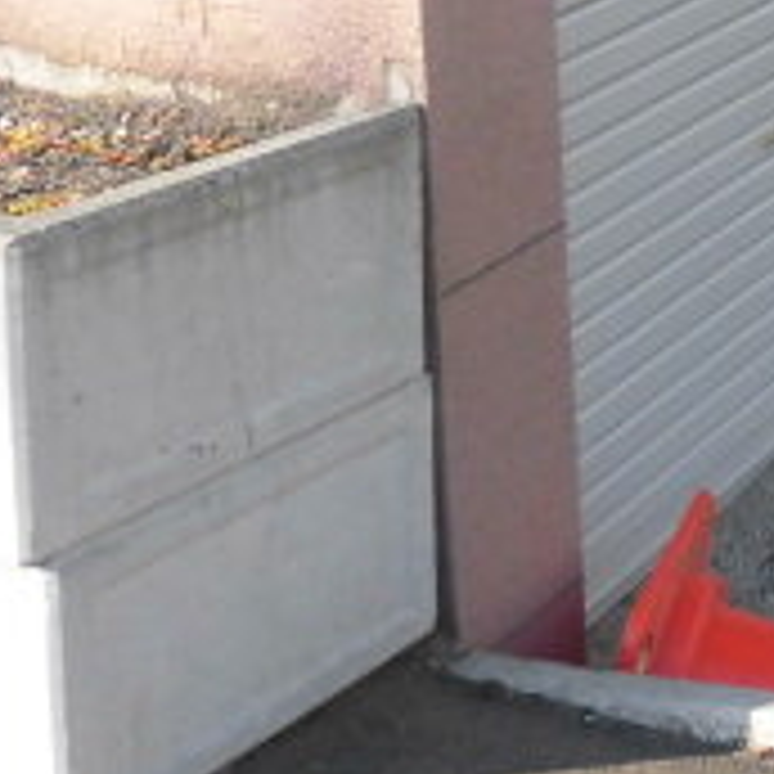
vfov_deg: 19.9
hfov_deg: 20.0
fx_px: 1998
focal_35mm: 79
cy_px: -261
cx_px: 1017
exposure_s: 1/500
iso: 160
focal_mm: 4.3
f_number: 3.1
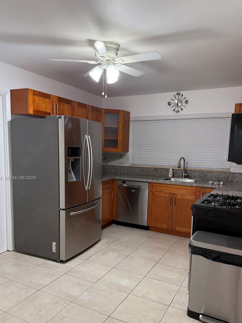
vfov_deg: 63.3
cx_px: 119
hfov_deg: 49.7
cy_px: 178
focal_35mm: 28
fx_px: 261
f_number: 1.78
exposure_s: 1/60
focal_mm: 6.76
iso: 125
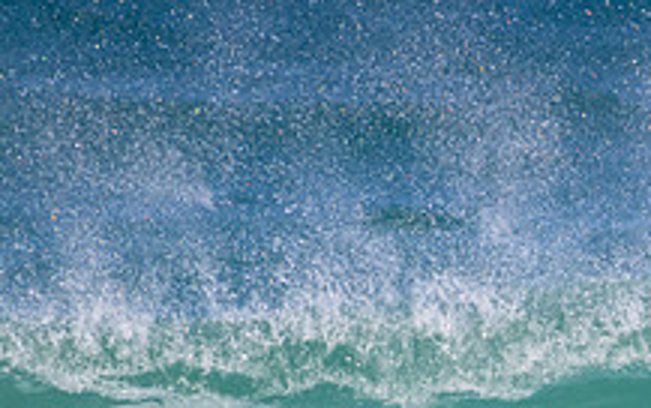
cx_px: 798
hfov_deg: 1.0
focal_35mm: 2175
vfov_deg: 0.6
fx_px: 38619
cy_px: 556
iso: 1800
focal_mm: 800
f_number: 11
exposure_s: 1/2000
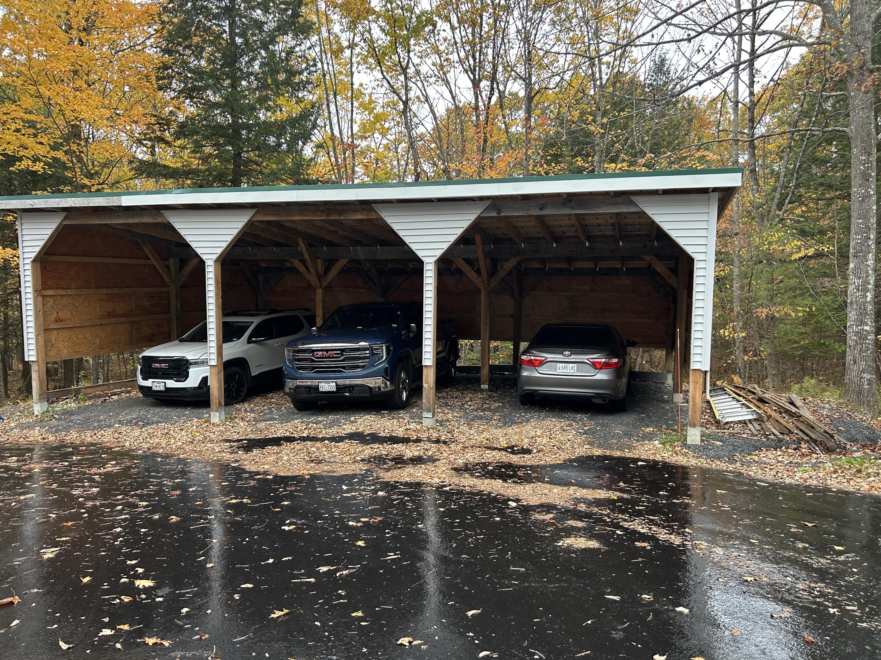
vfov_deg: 53.1
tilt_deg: -5.9
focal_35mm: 26
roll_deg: -0.5
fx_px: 662
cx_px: 440
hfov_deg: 67.3
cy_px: 330
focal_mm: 5.7
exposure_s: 1/121
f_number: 1.5
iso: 80
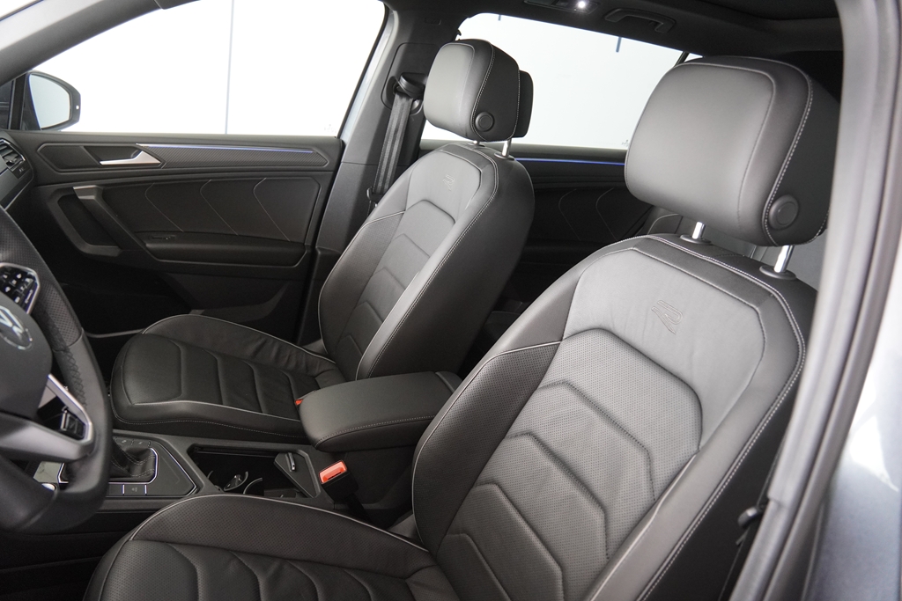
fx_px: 639
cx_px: 451
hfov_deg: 70.4
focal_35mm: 26
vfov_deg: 50.4
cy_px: 300
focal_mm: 17
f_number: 3.2
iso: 1600
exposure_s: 1/160
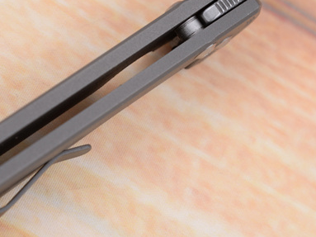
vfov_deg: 5.9
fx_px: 2291
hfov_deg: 7.9
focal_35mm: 251
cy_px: 75
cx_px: 135
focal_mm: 100
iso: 200
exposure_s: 1/80
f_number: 7.1
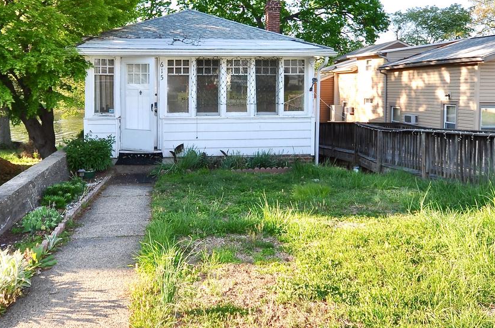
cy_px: 99
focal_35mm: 26
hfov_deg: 68.9
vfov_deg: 48.3
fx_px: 357
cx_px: 203
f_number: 6.3
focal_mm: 10
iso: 100
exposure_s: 1/160
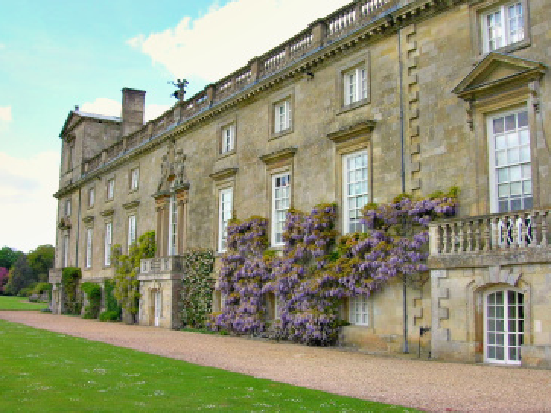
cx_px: 266
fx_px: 620
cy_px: 211
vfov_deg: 36.8
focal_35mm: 39
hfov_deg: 47.9
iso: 50
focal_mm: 5.7
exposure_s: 1/206
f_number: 4.9
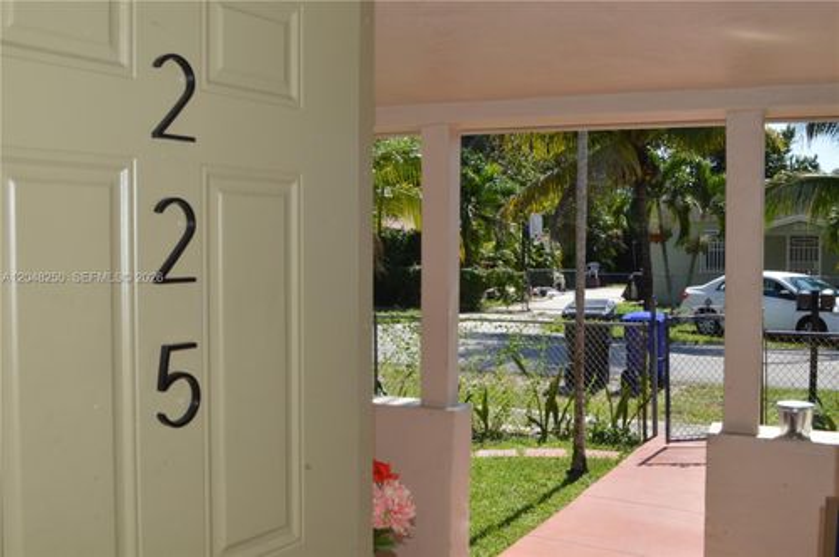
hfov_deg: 53.2
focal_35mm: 36
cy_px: 278
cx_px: 420
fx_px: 838
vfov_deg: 36.8
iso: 400
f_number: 14
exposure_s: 1/200
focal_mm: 24
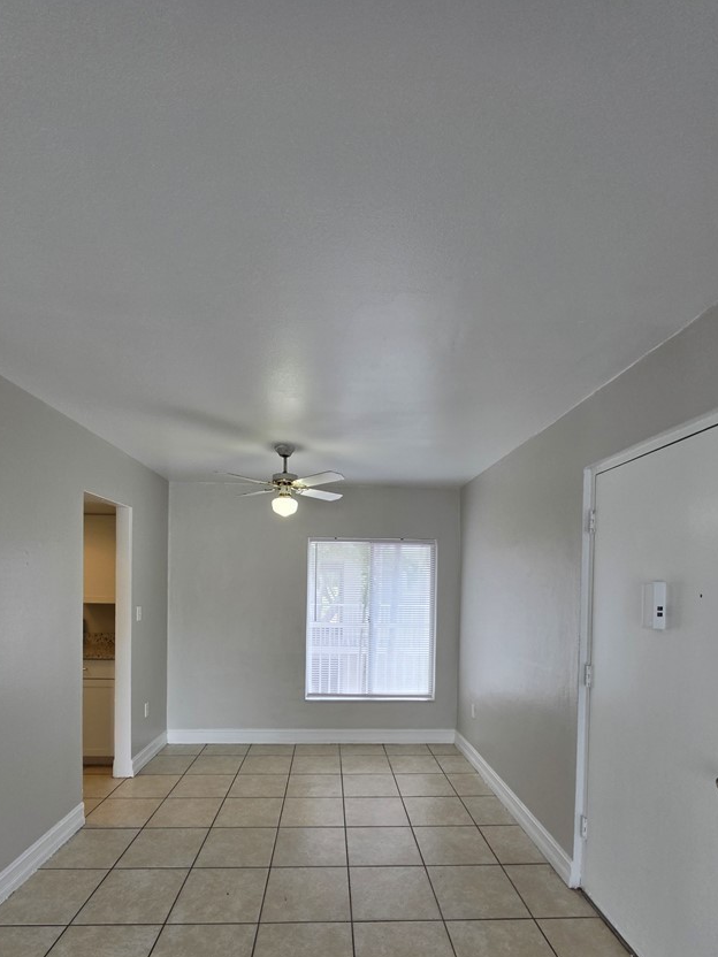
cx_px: 335
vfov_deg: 93.2
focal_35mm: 16
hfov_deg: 78.0
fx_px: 442
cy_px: 577
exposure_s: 1/120
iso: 100
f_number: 1.9
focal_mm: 2.2
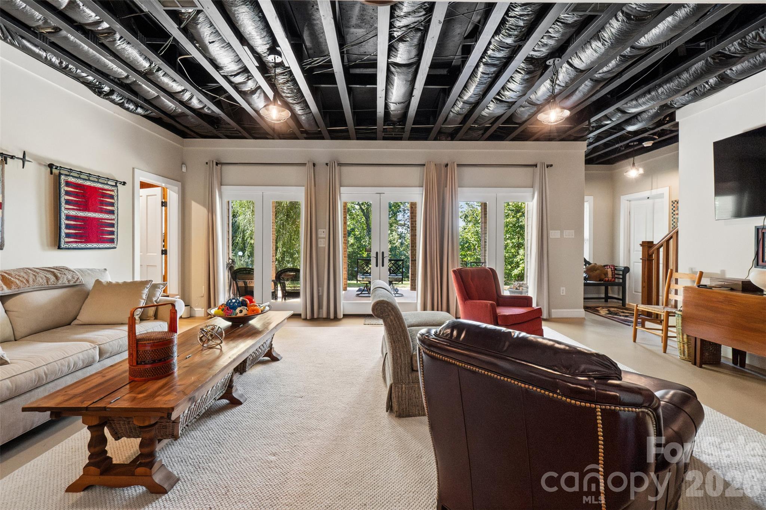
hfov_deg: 100.4
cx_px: 383
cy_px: 255
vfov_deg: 77.3
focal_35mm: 15
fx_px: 319
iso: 800
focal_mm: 10
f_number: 7.1
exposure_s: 1/30
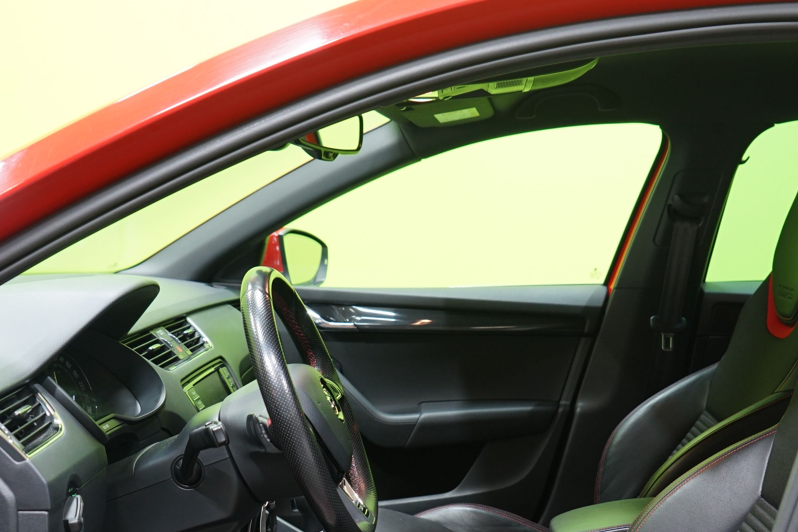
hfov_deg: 38.9
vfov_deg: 26.2
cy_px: 394
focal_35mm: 51
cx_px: 422
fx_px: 1130
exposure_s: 1/20
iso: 800
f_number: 4.5
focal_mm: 29
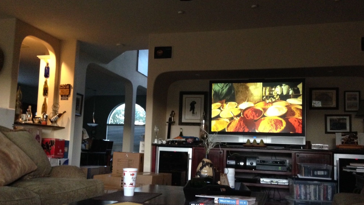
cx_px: 183
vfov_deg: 32.0
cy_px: 113
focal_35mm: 37
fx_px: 357
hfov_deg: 54.0
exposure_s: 1/17
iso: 400
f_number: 2.4
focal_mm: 4.12
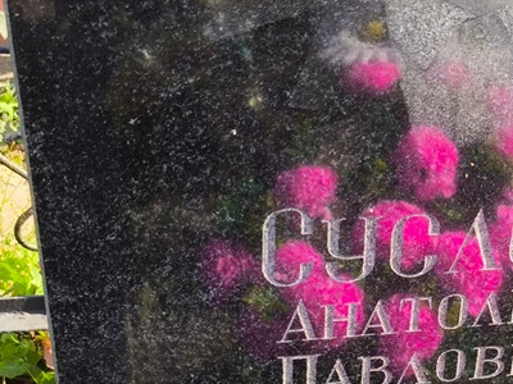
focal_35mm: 100
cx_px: 420
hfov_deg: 19.4
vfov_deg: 14.7
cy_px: 311
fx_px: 1482
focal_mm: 4.71
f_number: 1.7
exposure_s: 1/444
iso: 50
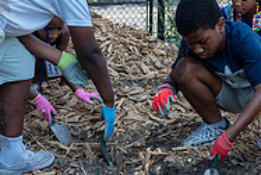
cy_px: 57
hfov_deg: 21.1
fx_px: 697
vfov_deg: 14.3
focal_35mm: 96
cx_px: 181
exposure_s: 1/640
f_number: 4
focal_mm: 31
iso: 500
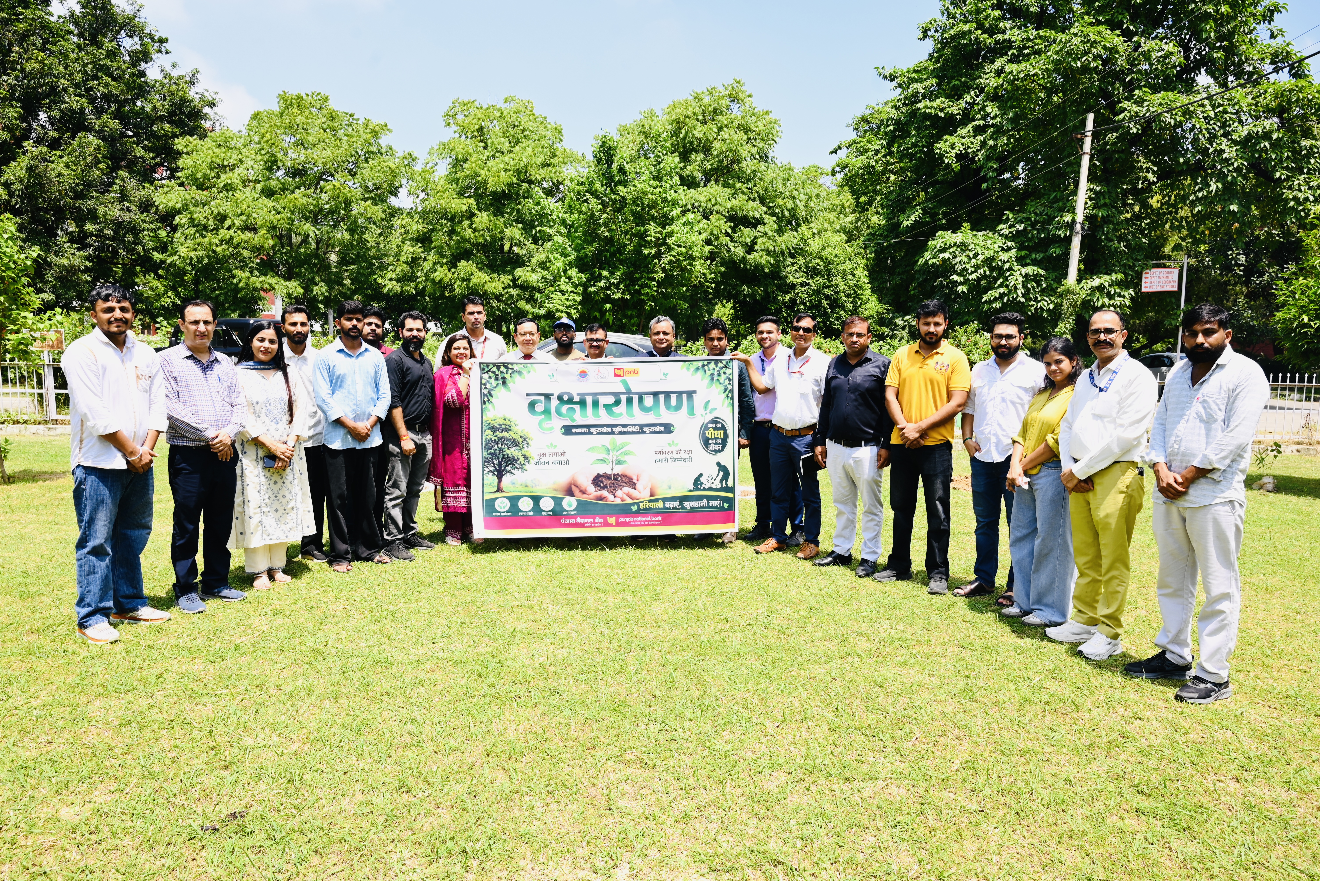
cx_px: 660
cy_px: 440
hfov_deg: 73.7
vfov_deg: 53.2
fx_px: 880
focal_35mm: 24
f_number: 8
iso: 200
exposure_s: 1/200
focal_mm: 24
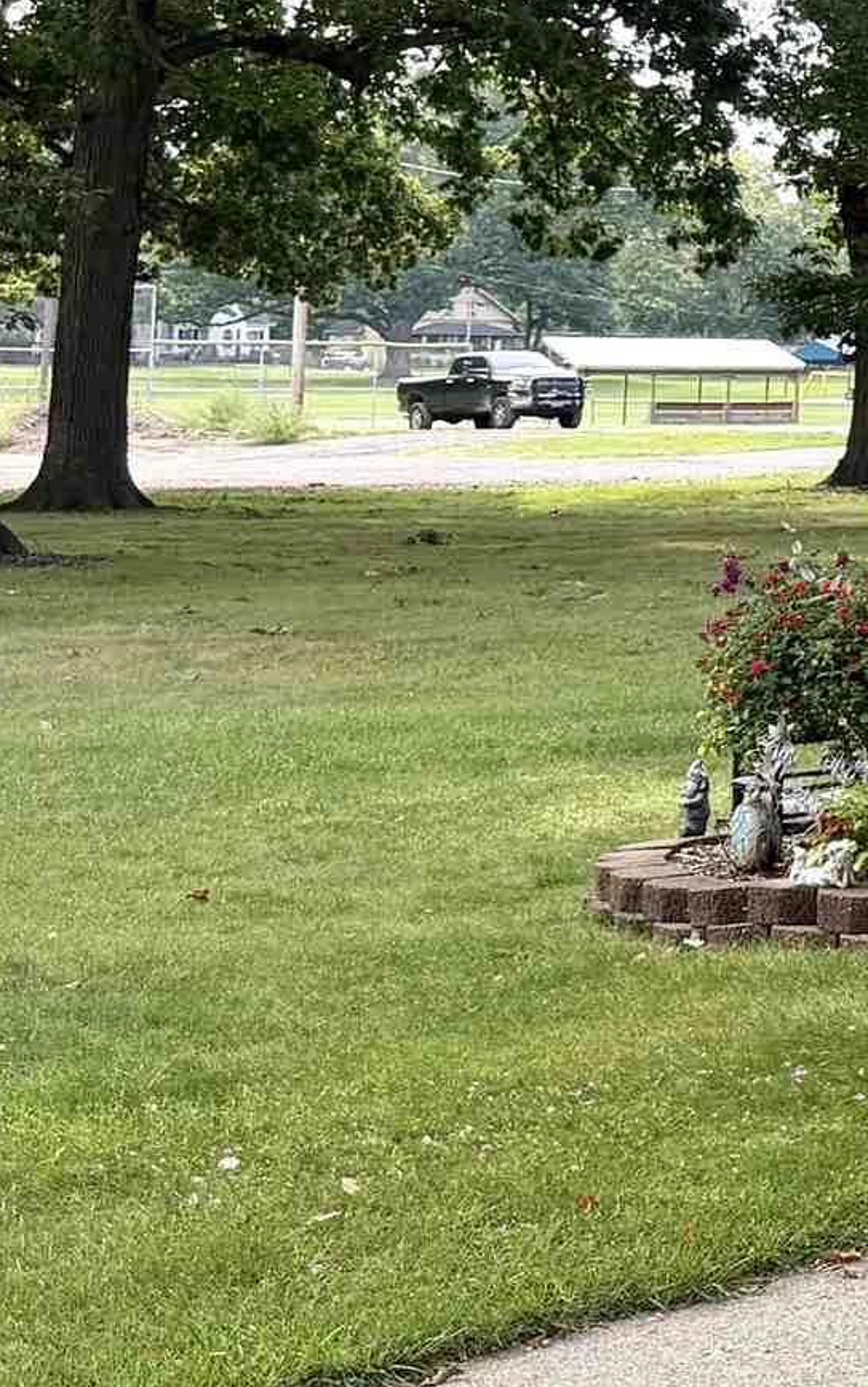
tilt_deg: +3.4
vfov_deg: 22.5
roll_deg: -0.1
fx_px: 3404
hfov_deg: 11.8
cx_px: 2108
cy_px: 173
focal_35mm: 90
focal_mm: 6.76
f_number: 1.78
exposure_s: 1/1018
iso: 100
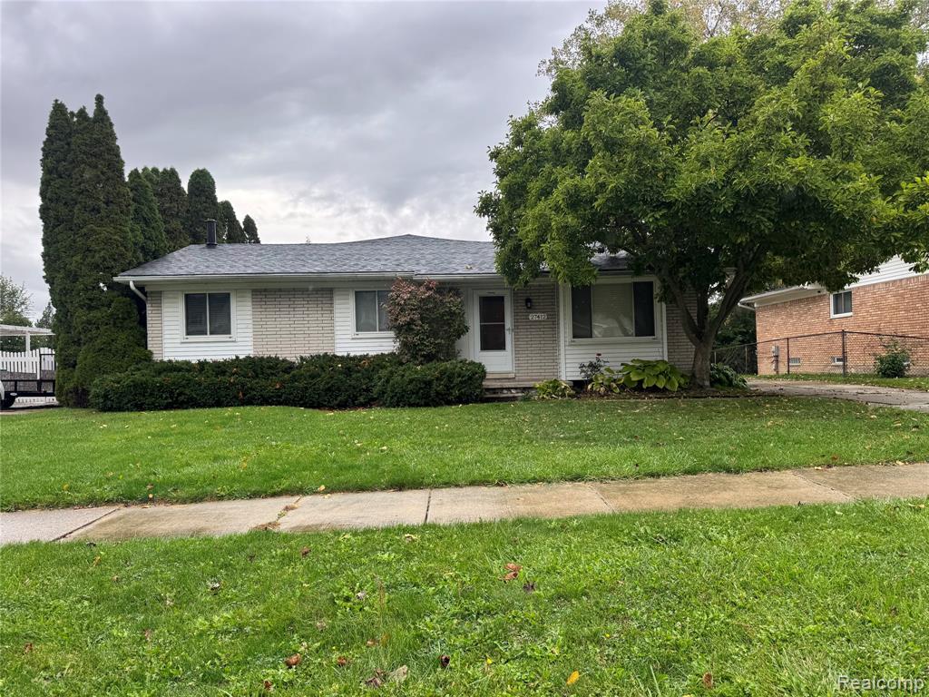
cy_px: 348
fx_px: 644
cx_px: 464
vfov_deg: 56.8
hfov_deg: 71.6
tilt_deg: +0.2
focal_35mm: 24
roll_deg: +1.7
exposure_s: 1/925
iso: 80
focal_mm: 6.76
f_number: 1.78
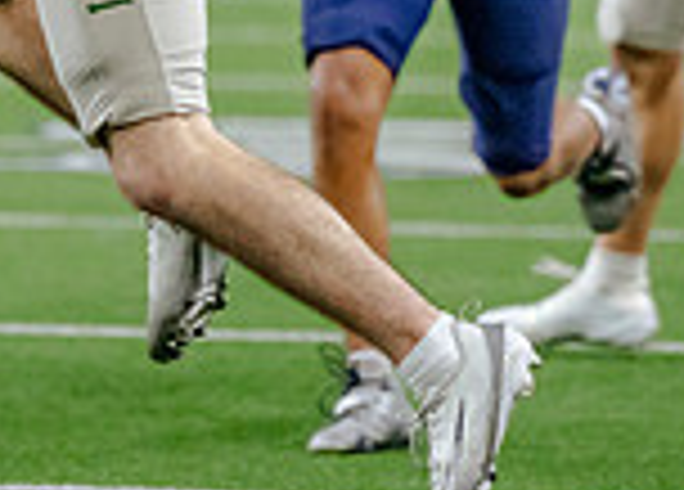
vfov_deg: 2.0
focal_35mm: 726
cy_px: -543
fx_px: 14122
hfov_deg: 2.8
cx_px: 179
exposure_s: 1/1250
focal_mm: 149
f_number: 2.8
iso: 3200
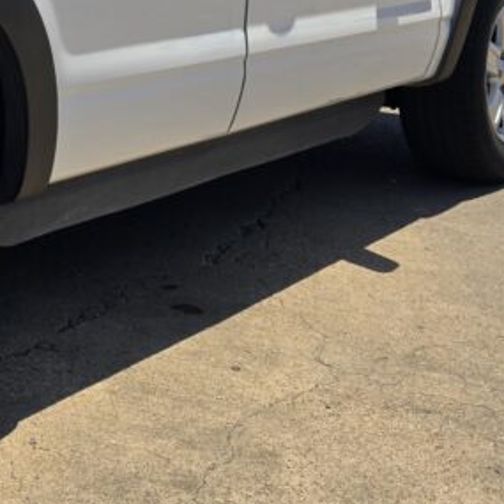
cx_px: -269
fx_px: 1202
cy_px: -64
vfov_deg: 22.2
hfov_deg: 20.1
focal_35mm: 73
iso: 12
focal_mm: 6.3
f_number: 1.7
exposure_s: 1/801
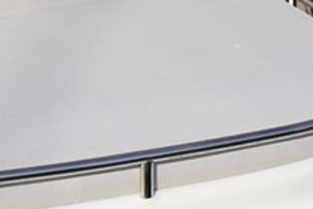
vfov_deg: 5.3
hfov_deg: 7.9
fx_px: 2226
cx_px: -143
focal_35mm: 256
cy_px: -76
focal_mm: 28
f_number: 7.1
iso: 100
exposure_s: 1/500
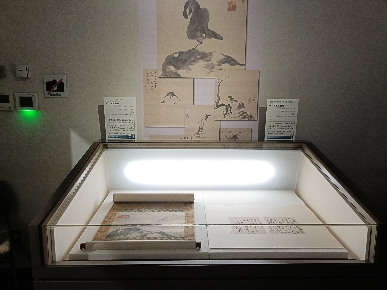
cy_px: 145
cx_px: 194
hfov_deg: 69.4
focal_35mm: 25
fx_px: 279
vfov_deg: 54.9
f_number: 1.7
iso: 1250
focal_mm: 4.7
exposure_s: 1/50
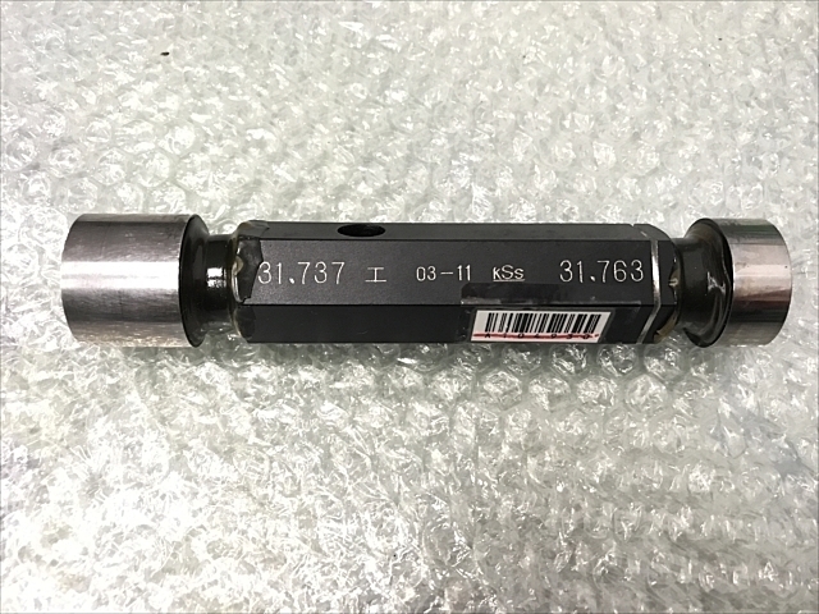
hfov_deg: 63.4
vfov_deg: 49.7
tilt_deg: -67.7
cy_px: 307
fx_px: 662
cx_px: 410
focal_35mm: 28
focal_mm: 3.99
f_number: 1.8
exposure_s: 1/15
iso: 64
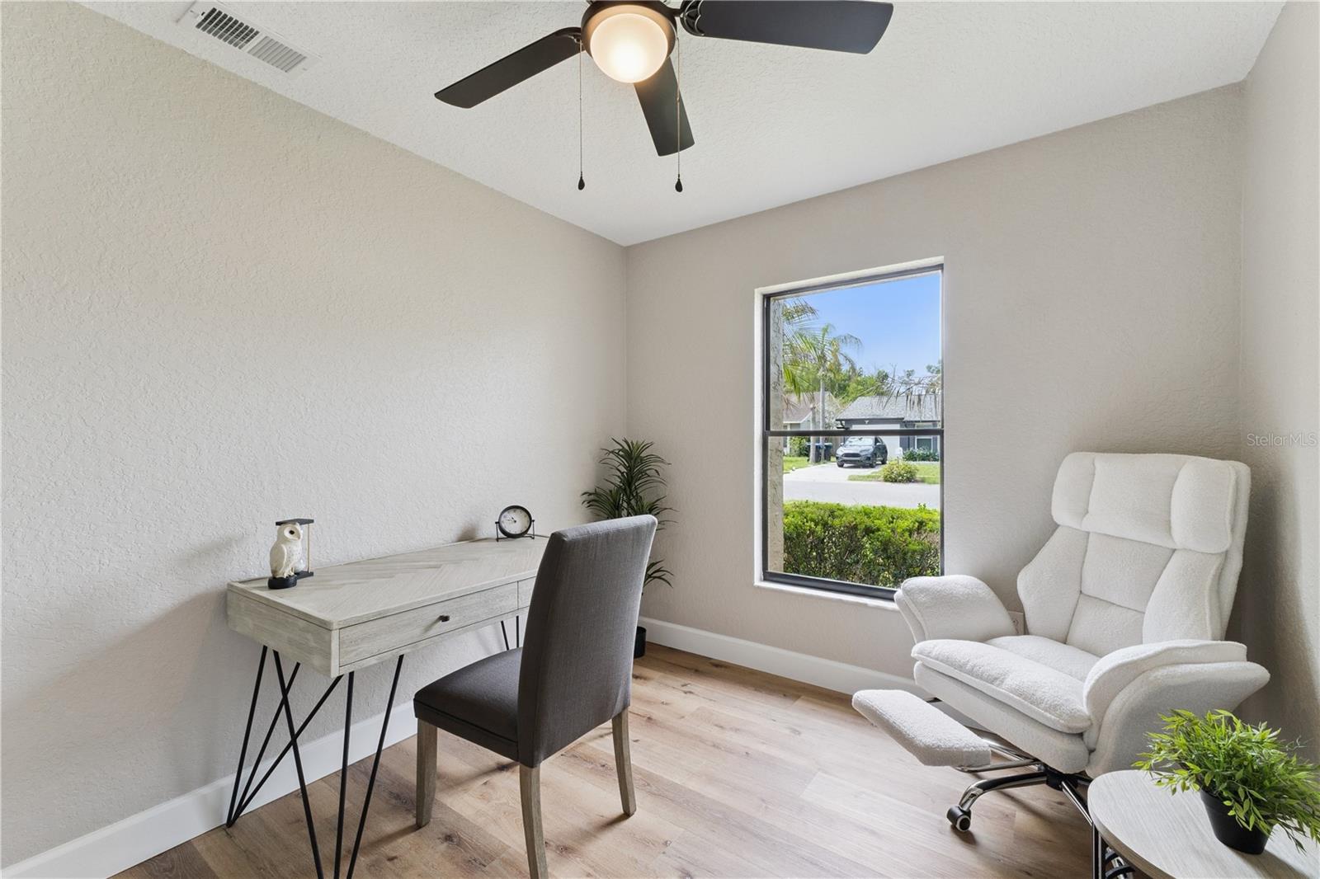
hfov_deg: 100.4
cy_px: 440
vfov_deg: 77.3
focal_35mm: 15
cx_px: 660
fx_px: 550
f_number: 9
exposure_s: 1/50
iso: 400
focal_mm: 10
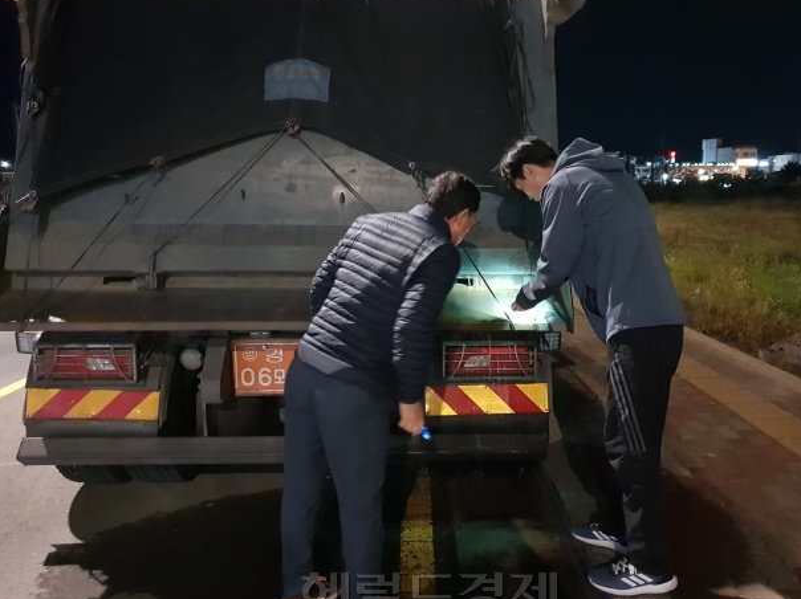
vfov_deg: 49.7
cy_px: 313
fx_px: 647
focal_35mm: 28
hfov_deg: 63.4
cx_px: 428
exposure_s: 1/10
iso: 800
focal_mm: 4.3
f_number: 1.5
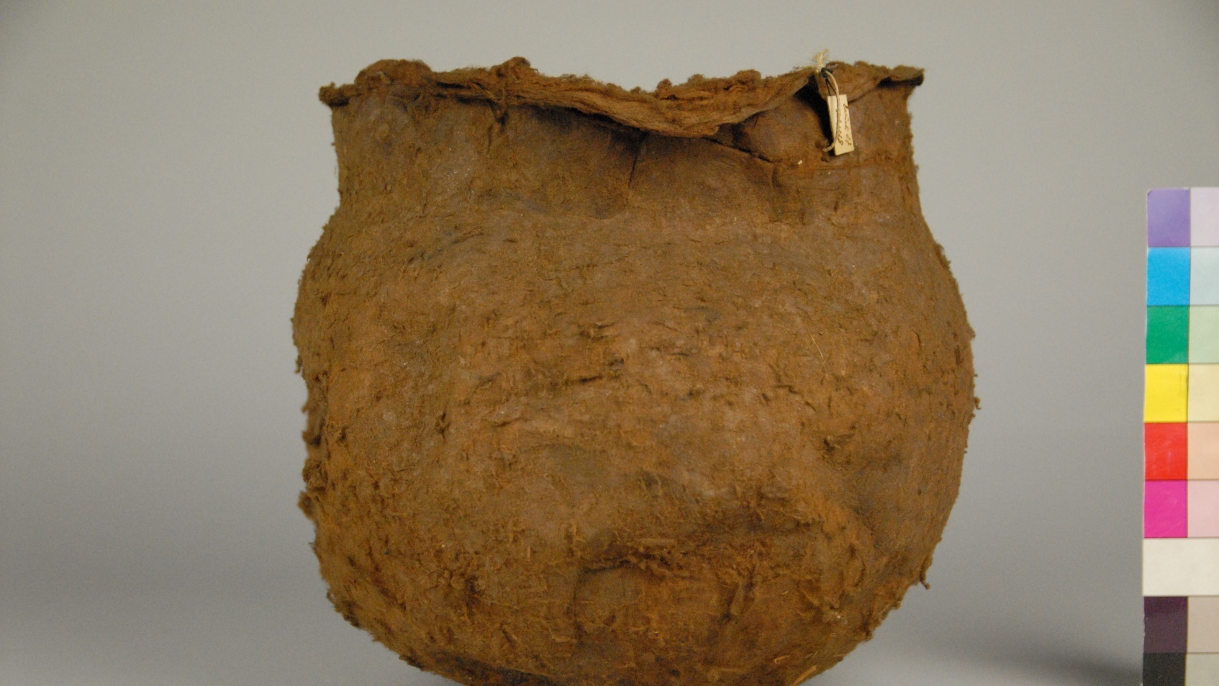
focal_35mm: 60
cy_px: 395
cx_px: 609
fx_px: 1939
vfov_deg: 20.0
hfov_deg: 34.9
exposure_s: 1/500
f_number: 3.5
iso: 1600
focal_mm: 38
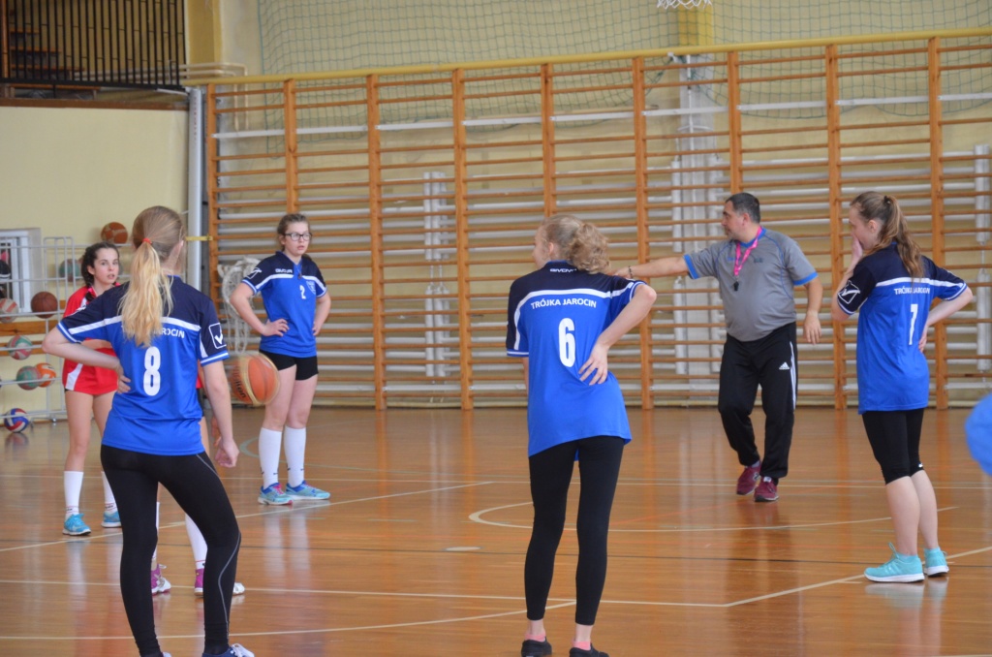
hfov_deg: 16.1
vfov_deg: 10.7
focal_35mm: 128
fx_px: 3506
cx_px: 496
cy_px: 328
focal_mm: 85
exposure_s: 1/60
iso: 1600
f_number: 5.6
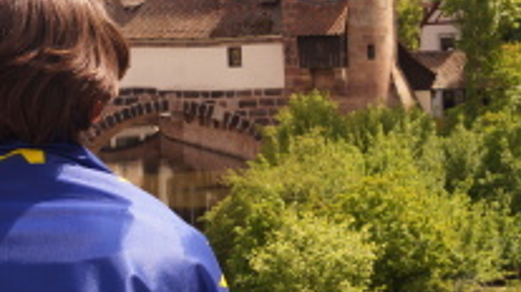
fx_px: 1132
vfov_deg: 14.5
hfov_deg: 25.4
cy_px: 23
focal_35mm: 82
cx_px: 86
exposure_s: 1/200
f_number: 6.3
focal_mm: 18
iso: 100
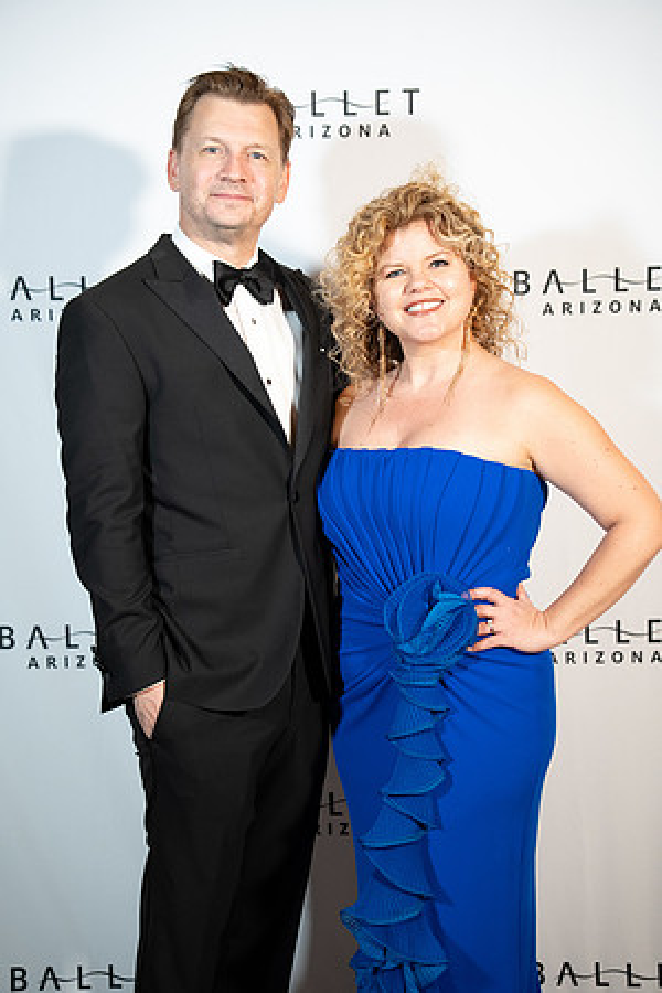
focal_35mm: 64
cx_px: 331
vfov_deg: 31.6
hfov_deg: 21.4
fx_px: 1754
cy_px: 496
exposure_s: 1/160
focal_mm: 63.6
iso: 1600
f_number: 2.8
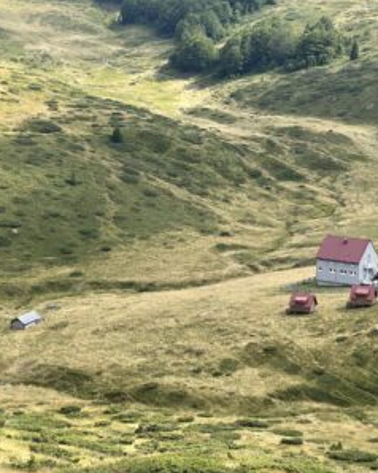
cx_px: 222
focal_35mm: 101
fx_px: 1414
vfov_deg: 19.0
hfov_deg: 15.2
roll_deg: -0.9
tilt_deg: -8.2
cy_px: 236
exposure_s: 1/337
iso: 32
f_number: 2.8
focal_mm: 9
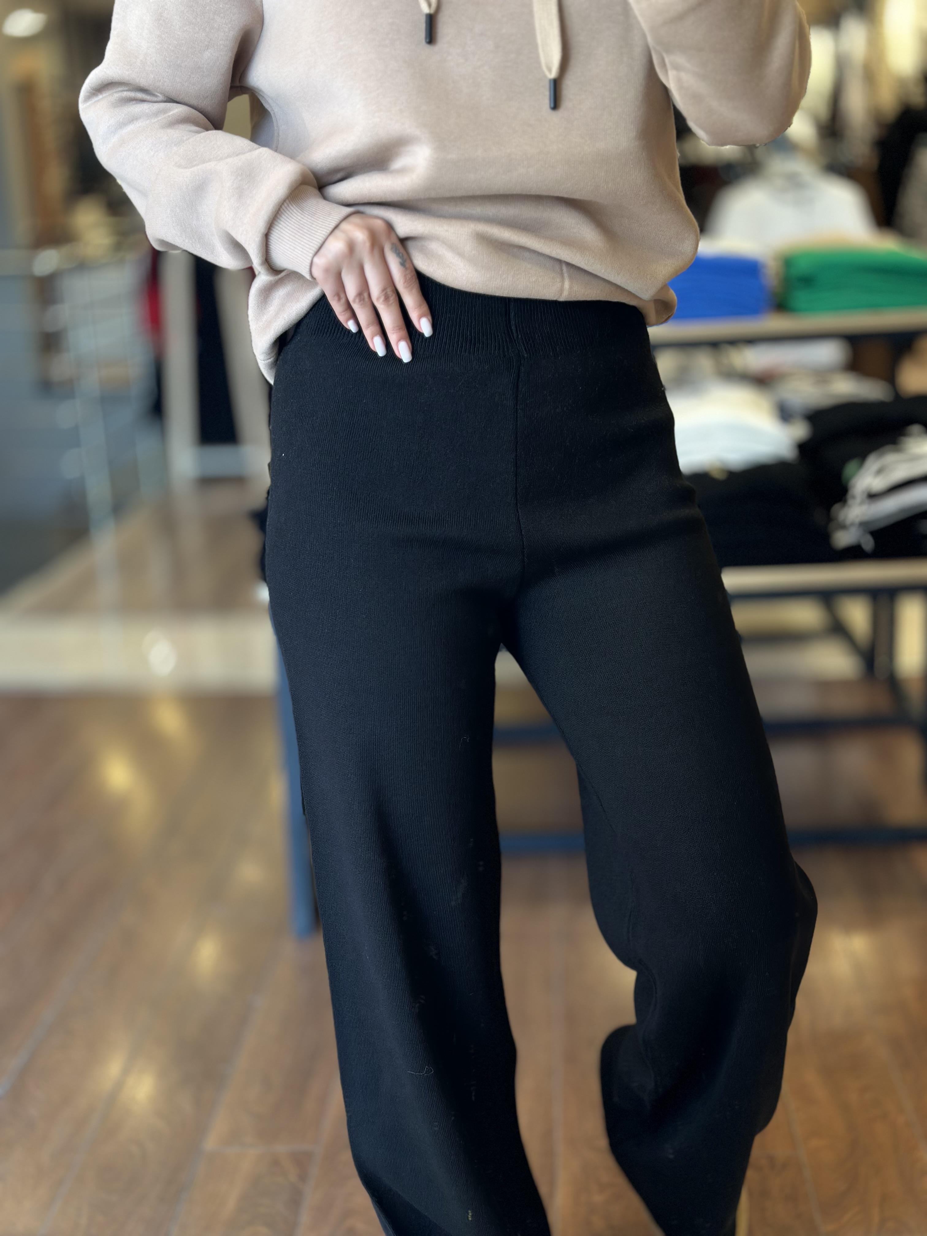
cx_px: 464
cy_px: 618
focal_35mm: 48
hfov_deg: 30.3
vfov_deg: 39.7
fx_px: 1714
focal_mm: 6.86
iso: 125
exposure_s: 1/60
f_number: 1.78
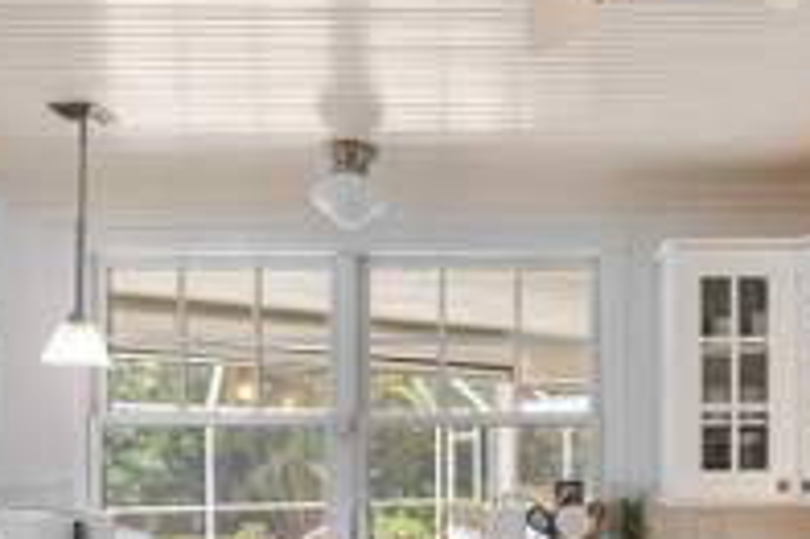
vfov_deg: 32.7
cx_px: 535
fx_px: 877
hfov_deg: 48.8
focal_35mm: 39
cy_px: 465
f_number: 9
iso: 1600
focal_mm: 16
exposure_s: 1/30
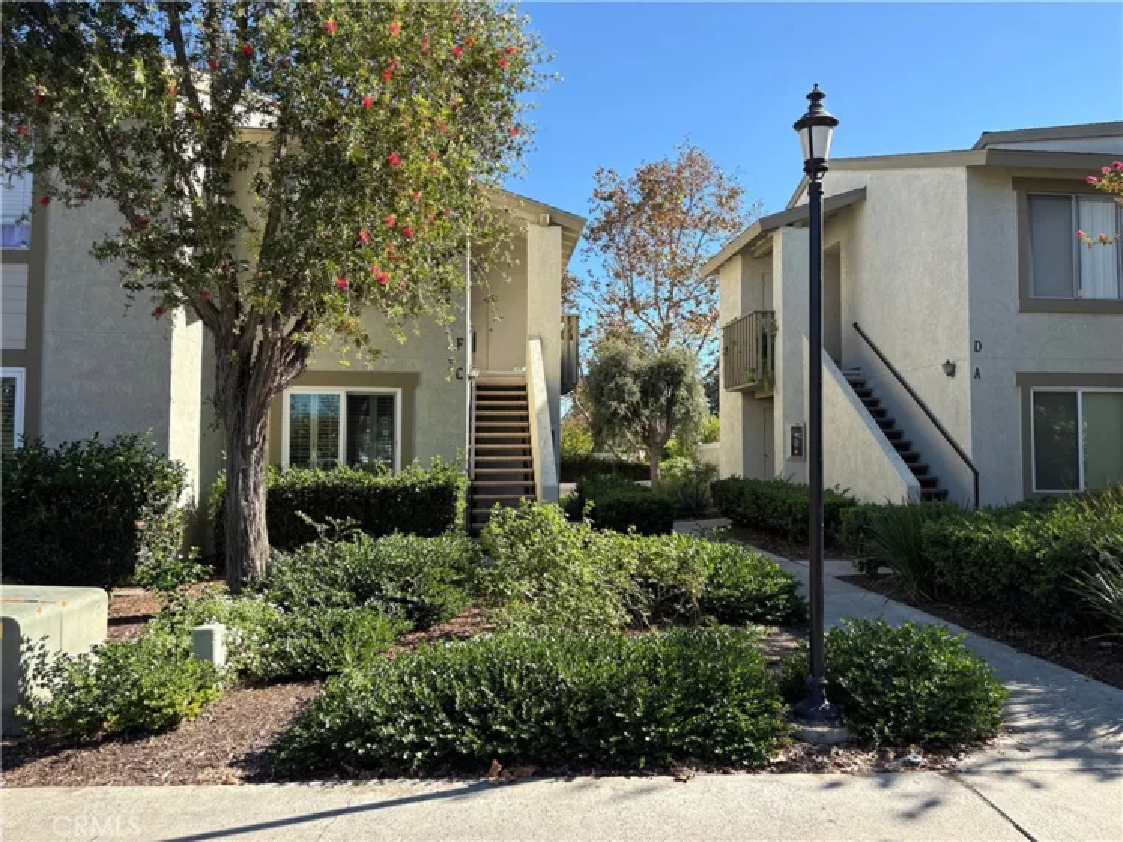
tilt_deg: +3.1
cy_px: 421
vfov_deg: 53.1
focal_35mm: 26
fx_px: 843
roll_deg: -0.6
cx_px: 562
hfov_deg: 67.3
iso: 50
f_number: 1.6
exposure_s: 1/1263
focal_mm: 5.96
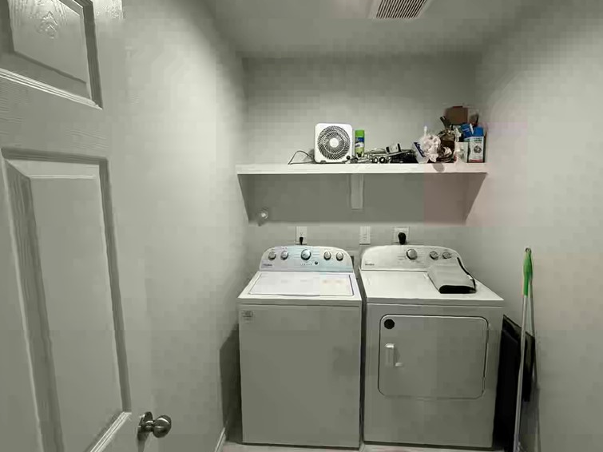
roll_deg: +0.2
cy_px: 221
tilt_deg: -7.2
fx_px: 331
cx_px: 313
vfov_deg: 68.7
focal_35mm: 19
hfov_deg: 84.6
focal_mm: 2.22
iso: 250
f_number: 2.2
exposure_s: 1/120
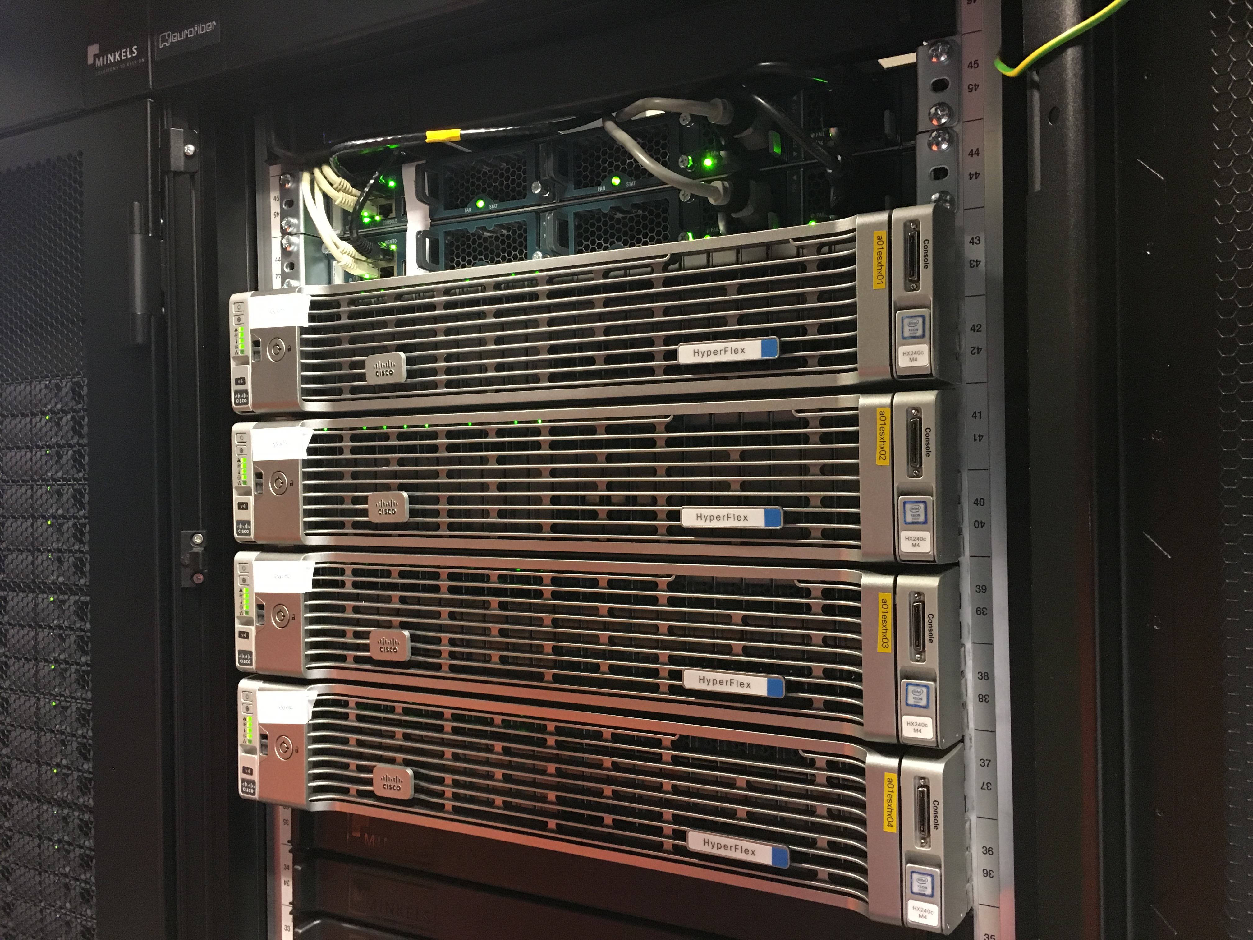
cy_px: 470
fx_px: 1050
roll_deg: +0.9
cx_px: 626
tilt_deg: +1.1
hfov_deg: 61.7
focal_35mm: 29
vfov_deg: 48.2
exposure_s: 1/17
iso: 200
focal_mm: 4.15
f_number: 2.2
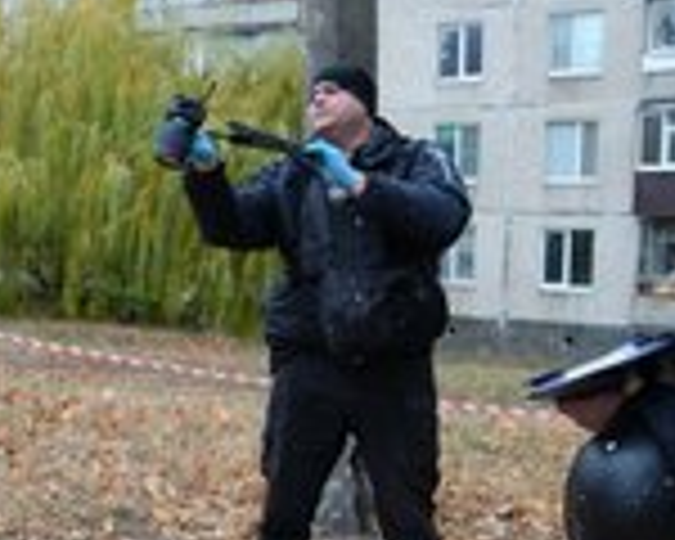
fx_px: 1199
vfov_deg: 25.4
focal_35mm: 60
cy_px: 290
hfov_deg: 31.0
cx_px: 189
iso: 640
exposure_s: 1/160
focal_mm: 24
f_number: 4
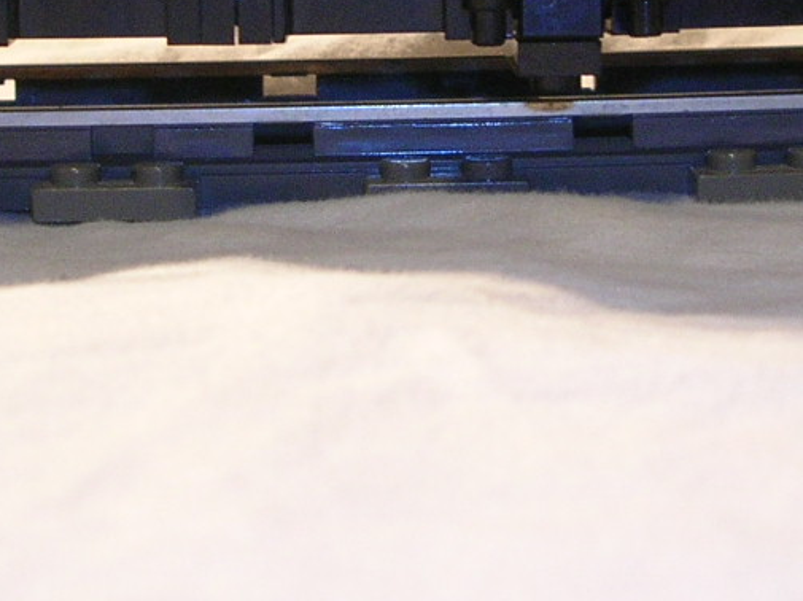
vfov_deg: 13.0
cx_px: 523
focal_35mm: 111
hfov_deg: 17.7
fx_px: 2573
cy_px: -84
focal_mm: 5.8
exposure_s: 1/6.8
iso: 91
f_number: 2.8
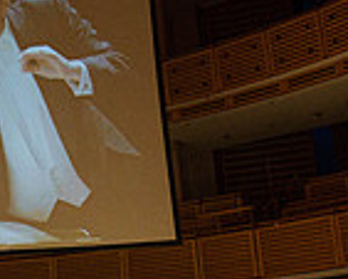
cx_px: -136
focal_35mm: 95
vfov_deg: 16.2
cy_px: 98
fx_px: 979
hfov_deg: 18.4
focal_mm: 24
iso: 2500
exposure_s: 1/200
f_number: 5.6
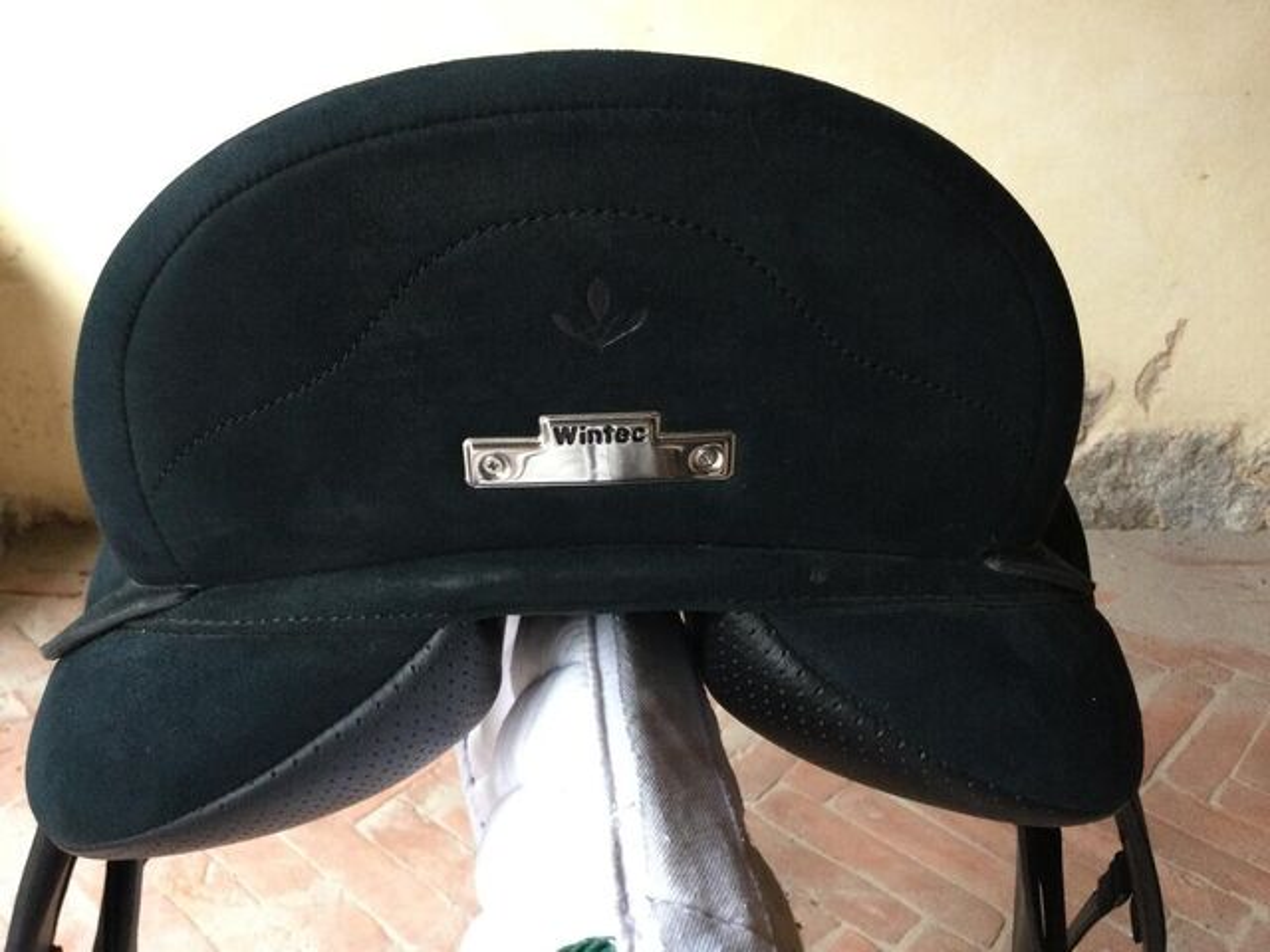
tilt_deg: -29.3
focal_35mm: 31
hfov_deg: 58.4
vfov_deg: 45.4
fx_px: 1137
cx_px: 635
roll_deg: -3.0
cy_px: 476
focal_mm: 3.3
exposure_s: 1/33
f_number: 2.4
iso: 160
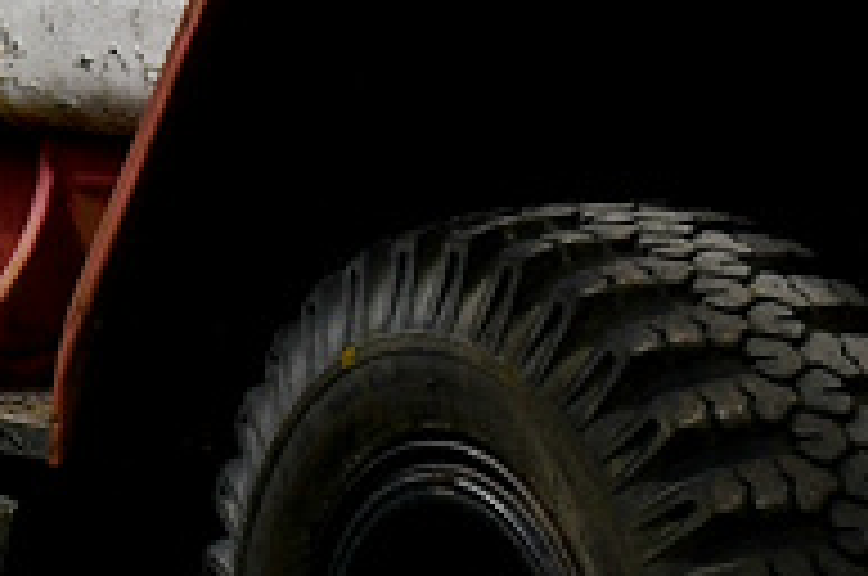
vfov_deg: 4.2
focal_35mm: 324
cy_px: -472
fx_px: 7799
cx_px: -1471
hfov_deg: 6.0
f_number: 6.3
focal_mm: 32
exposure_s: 1/1000
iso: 200
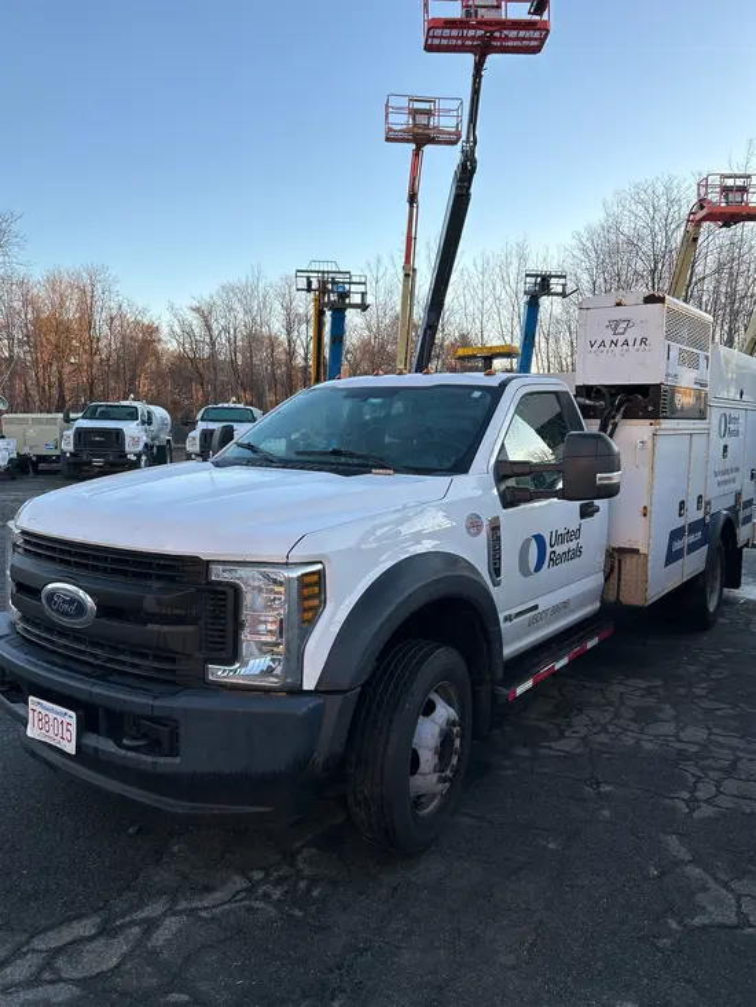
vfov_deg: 67.3
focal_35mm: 26
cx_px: 378
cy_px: 504
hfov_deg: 53.1
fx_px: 757
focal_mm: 5.7
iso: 50
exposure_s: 1/614
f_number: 1.5
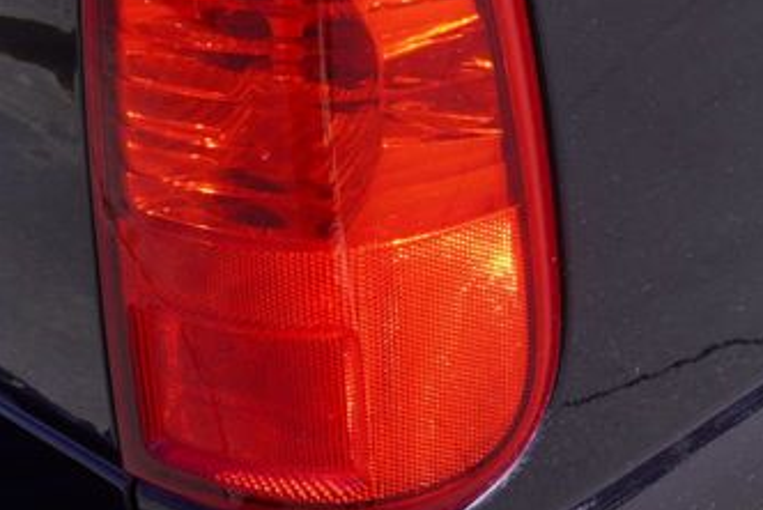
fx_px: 1570
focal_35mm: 74
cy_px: -133
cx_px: 733
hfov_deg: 26.1
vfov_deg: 17.4
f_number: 8
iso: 100
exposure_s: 1/125
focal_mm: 16
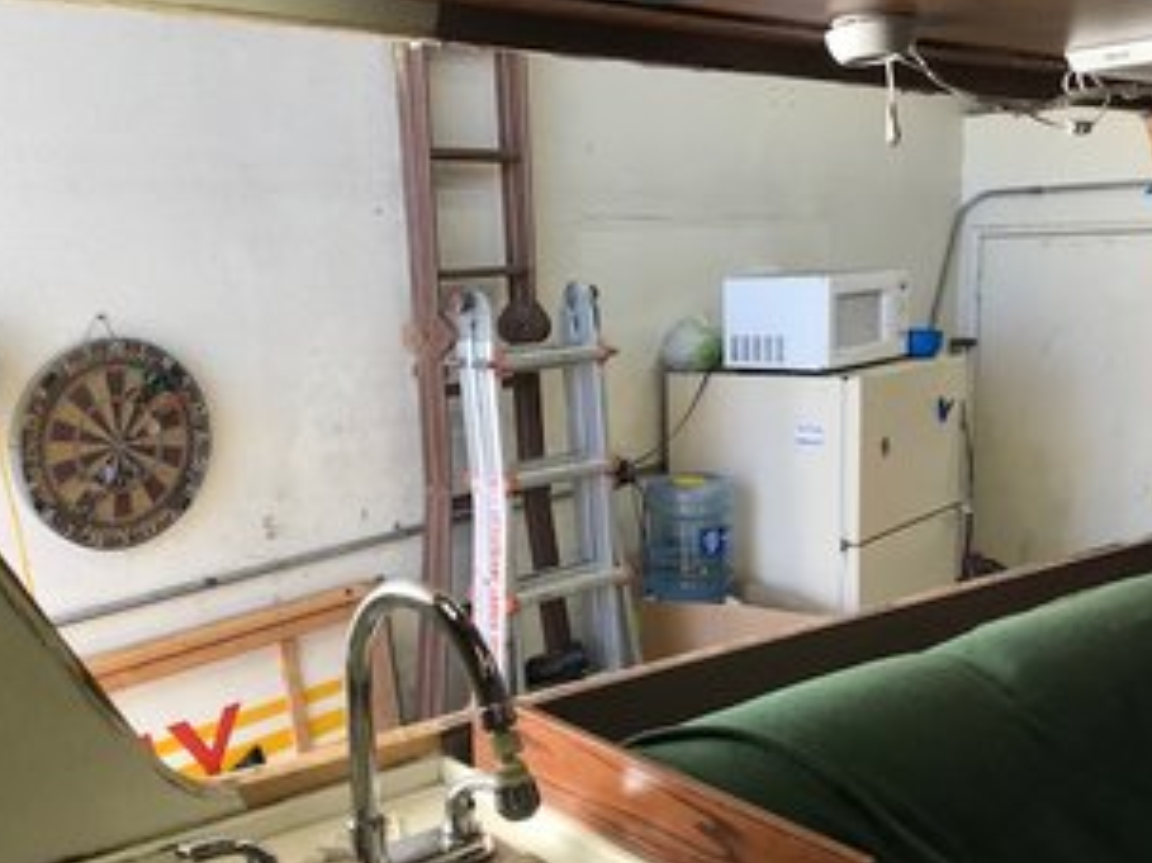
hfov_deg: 50.0
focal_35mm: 37
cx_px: 490
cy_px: 490
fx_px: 1231
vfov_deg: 38.6
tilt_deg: -11.6
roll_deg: +2.3
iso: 40
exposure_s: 1/120
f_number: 1.8
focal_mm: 3.99
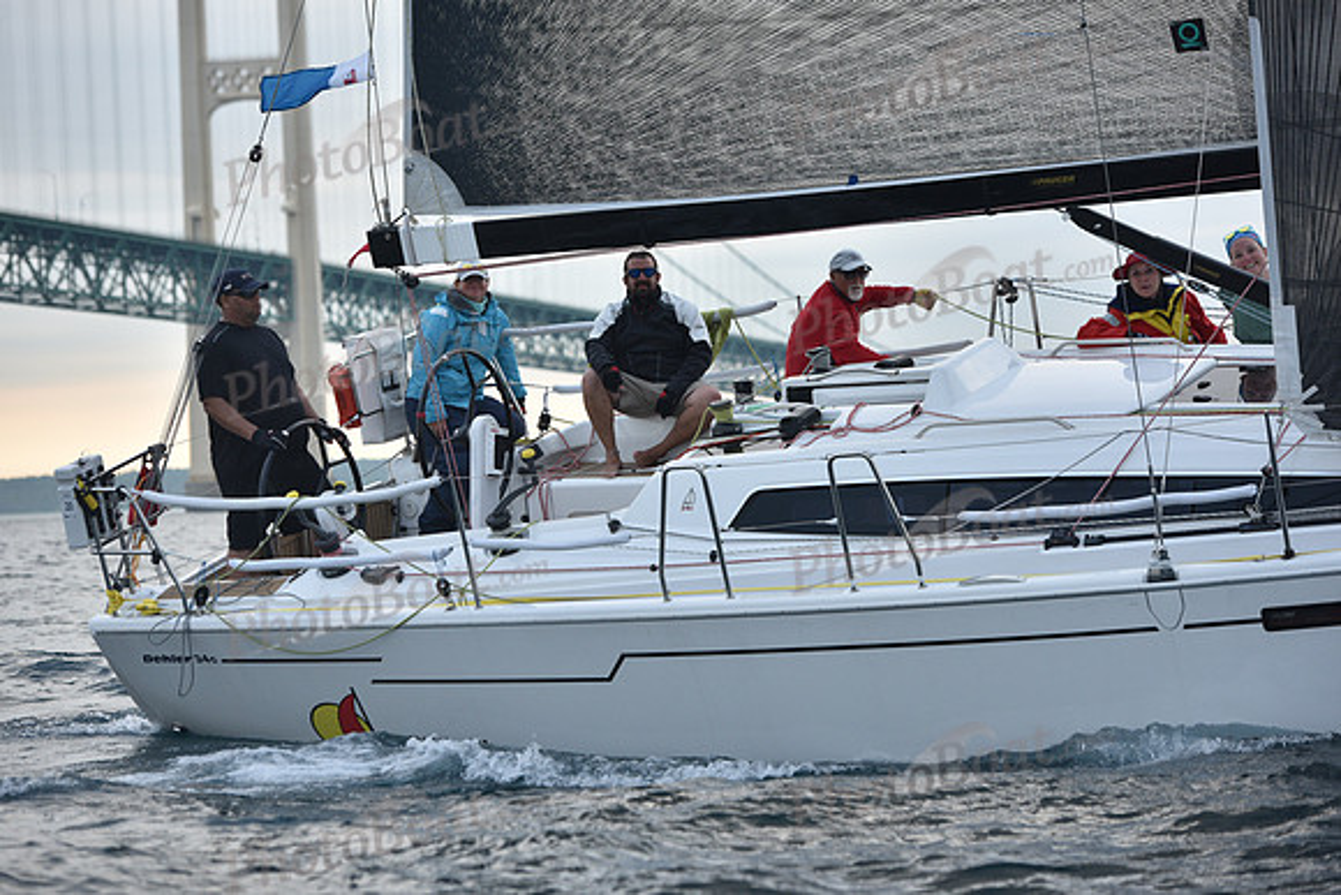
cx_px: 670
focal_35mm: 120
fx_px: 4471
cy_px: 448
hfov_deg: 17.1
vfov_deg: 11.4
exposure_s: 1/640
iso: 500
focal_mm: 120
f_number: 3.5
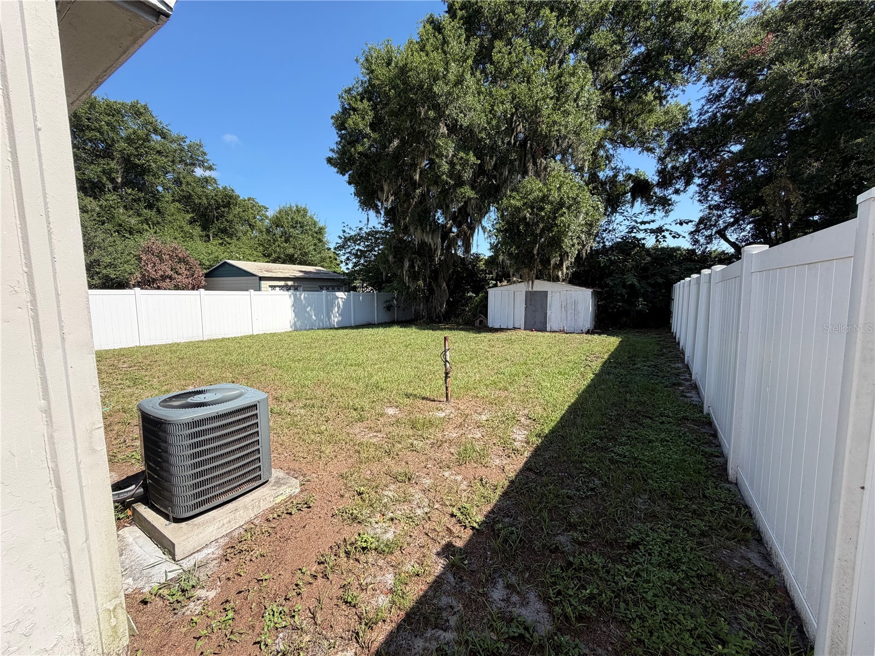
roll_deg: -0.5
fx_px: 354
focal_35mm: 14
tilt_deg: -6.6
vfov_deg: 85.7
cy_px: 328
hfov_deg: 102.1
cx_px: 438
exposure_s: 1/770
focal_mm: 2.22
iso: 40
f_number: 2.2
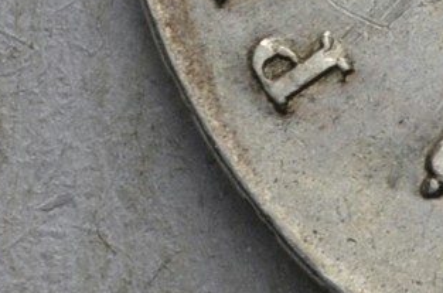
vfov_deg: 2.5
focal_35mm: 544
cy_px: -171
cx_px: 1543
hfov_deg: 3.7
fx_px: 6677
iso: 400
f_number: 14
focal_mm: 46
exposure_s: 1/250
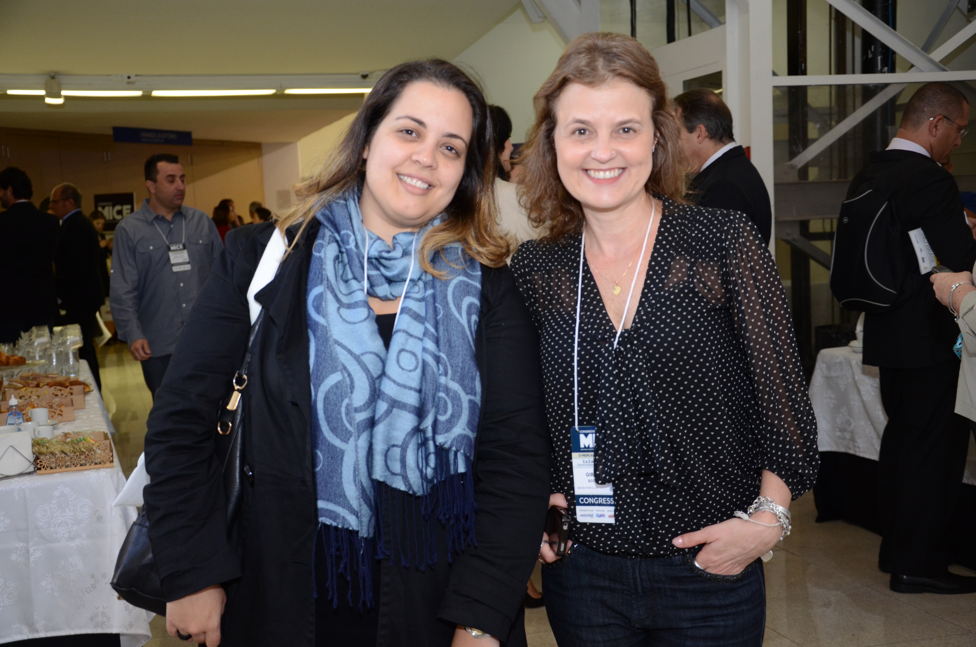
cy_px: 324
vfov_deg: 28.0
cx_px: 488
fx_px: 1299
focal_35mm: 48
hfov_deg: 41.2
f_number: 4.2
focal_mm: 32
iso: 800
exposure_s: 1/50
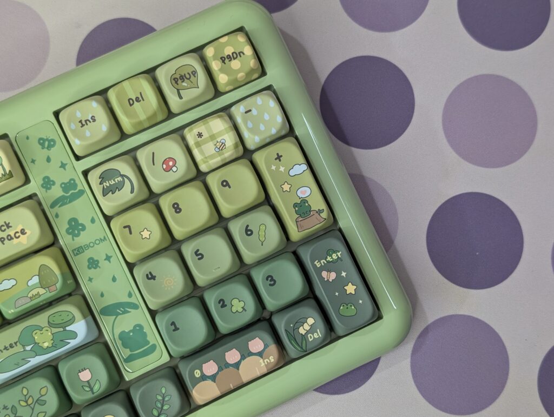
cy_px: 208
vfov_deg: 29.7
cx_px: 277
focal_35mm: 49
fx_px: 785
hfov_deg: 38.9
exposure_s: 1/44.2
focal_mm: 6.9
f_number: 1.68
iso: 189
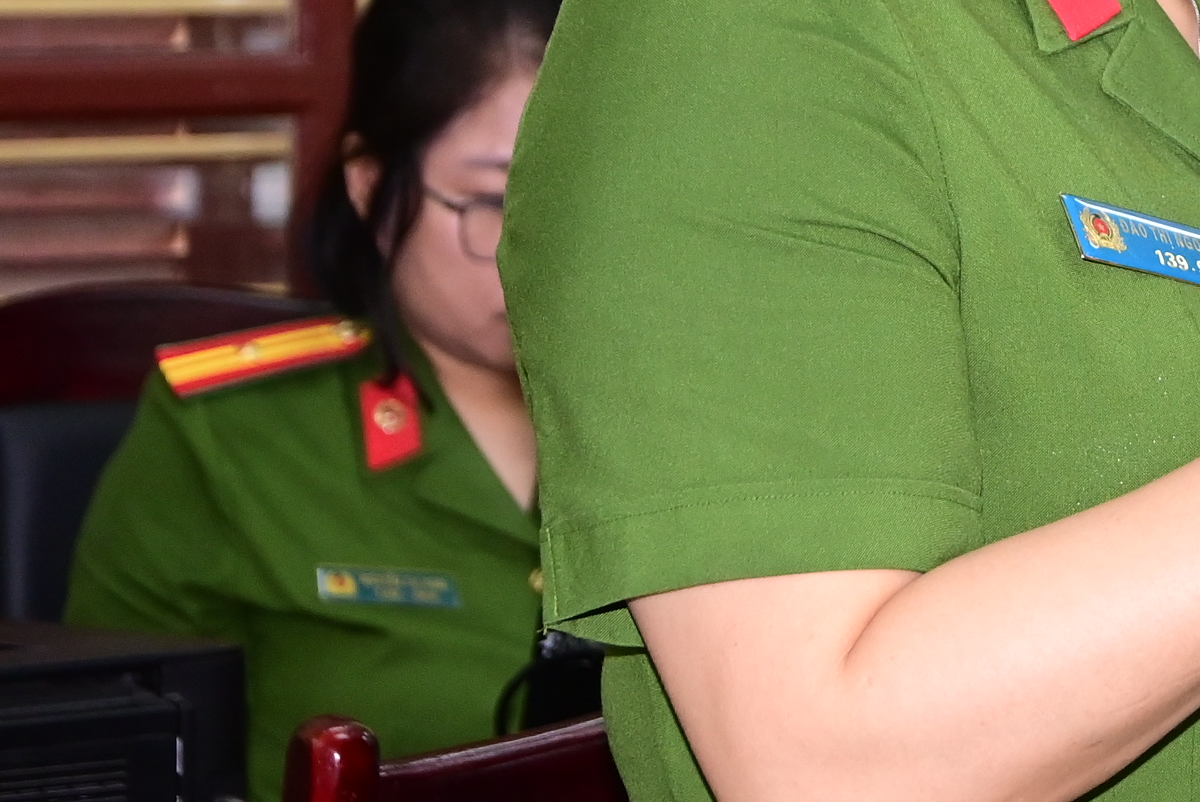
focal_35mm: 184
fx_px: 6138
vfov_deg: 7.4
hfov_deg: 11.0
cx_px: 1376
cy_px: -94
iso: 1600
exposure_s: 1/200
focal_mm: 50
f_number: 5
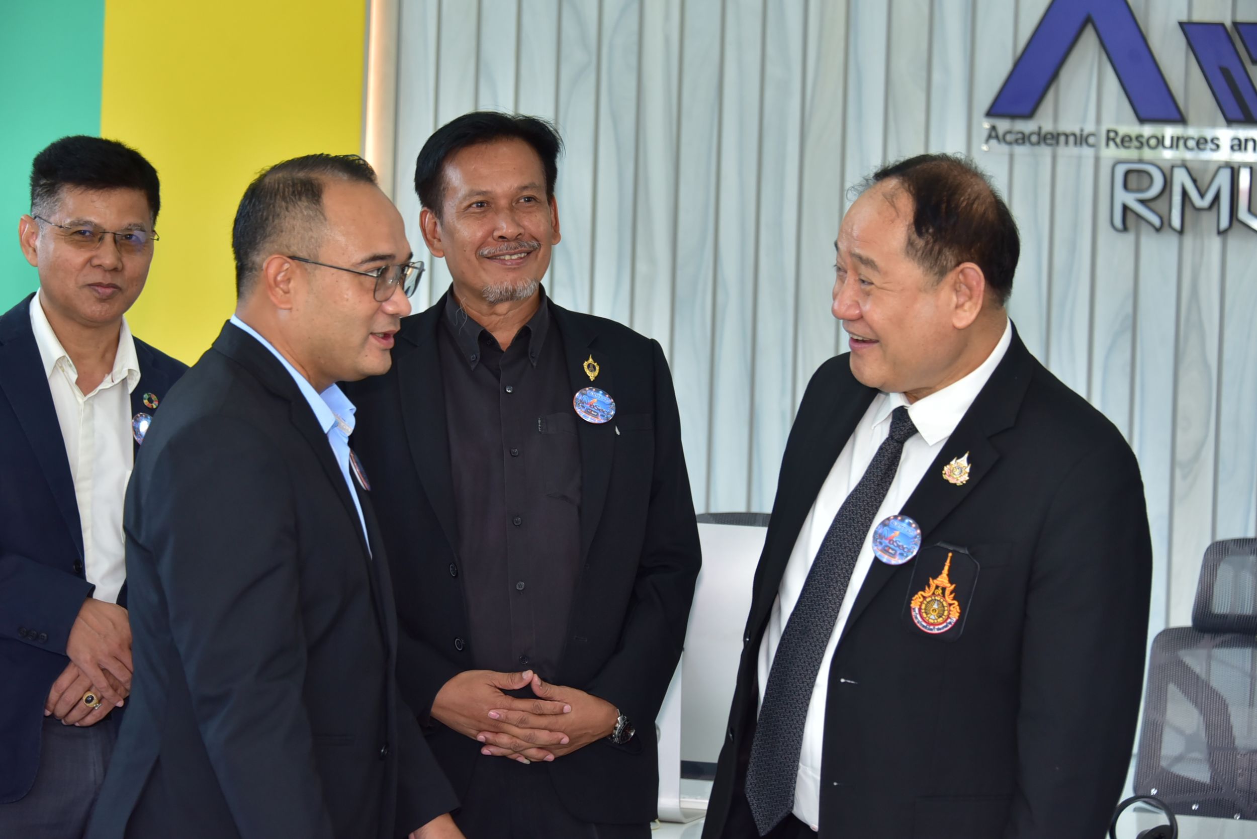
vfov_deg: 14.9
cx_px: 628
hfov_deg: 22.1
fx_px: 3213
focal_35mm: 92
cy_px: 420
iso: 800
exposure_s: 1/200
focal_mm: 92
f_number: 5.6
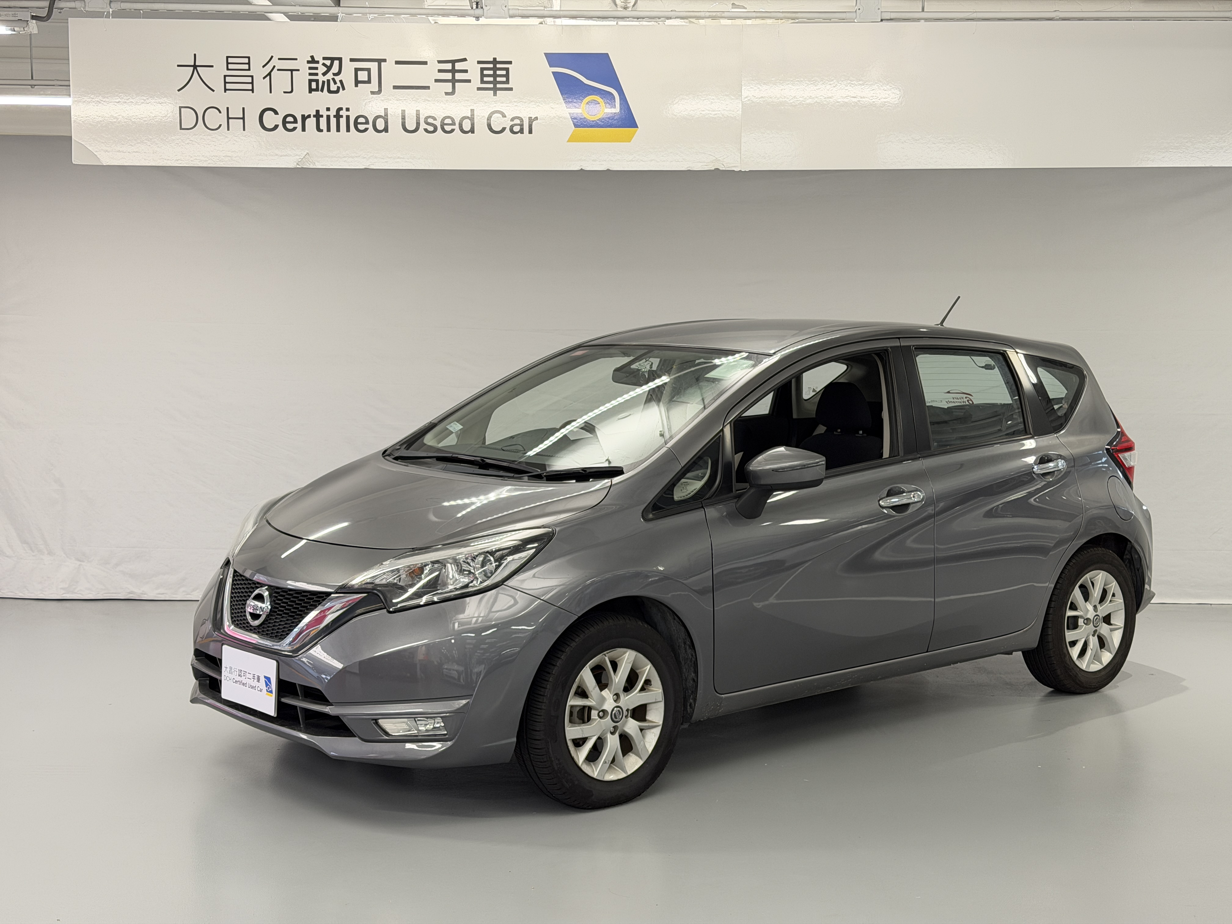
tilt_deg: -5.1
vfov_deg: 30.3
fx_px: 1708
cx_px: 616
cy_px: 462
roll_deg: +0.1
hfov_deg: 39.7
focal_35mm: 48
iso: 100
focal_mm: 6.76
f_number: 1.78
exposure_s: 1/50
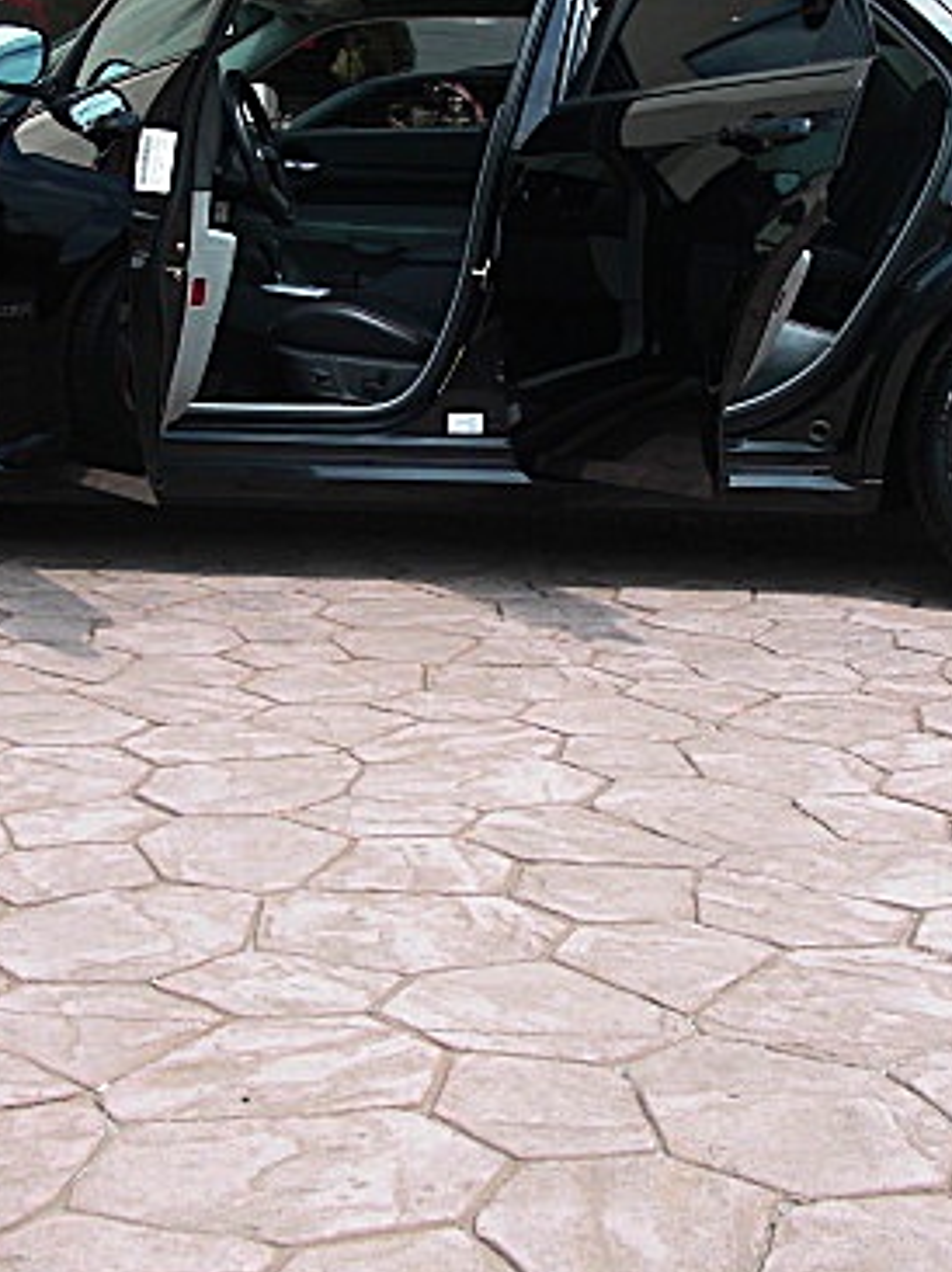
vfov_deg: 30.6
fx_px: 2313
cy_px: 466
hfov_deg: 23.3
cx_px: 476
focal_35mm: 63
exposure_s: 1/800
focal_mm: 6.3
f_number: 2.8
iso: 50
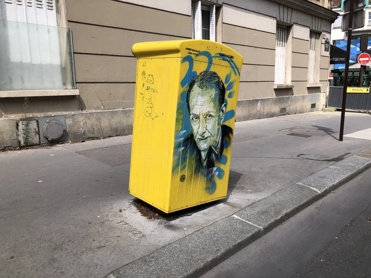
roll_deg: +0.1
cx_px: 186
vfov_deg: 49.7
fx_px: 300
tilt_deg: -6.2
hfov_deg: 63.4
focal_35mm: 28
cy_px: 139
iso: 20
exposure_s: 1/1297
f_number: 1.8
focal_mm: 4
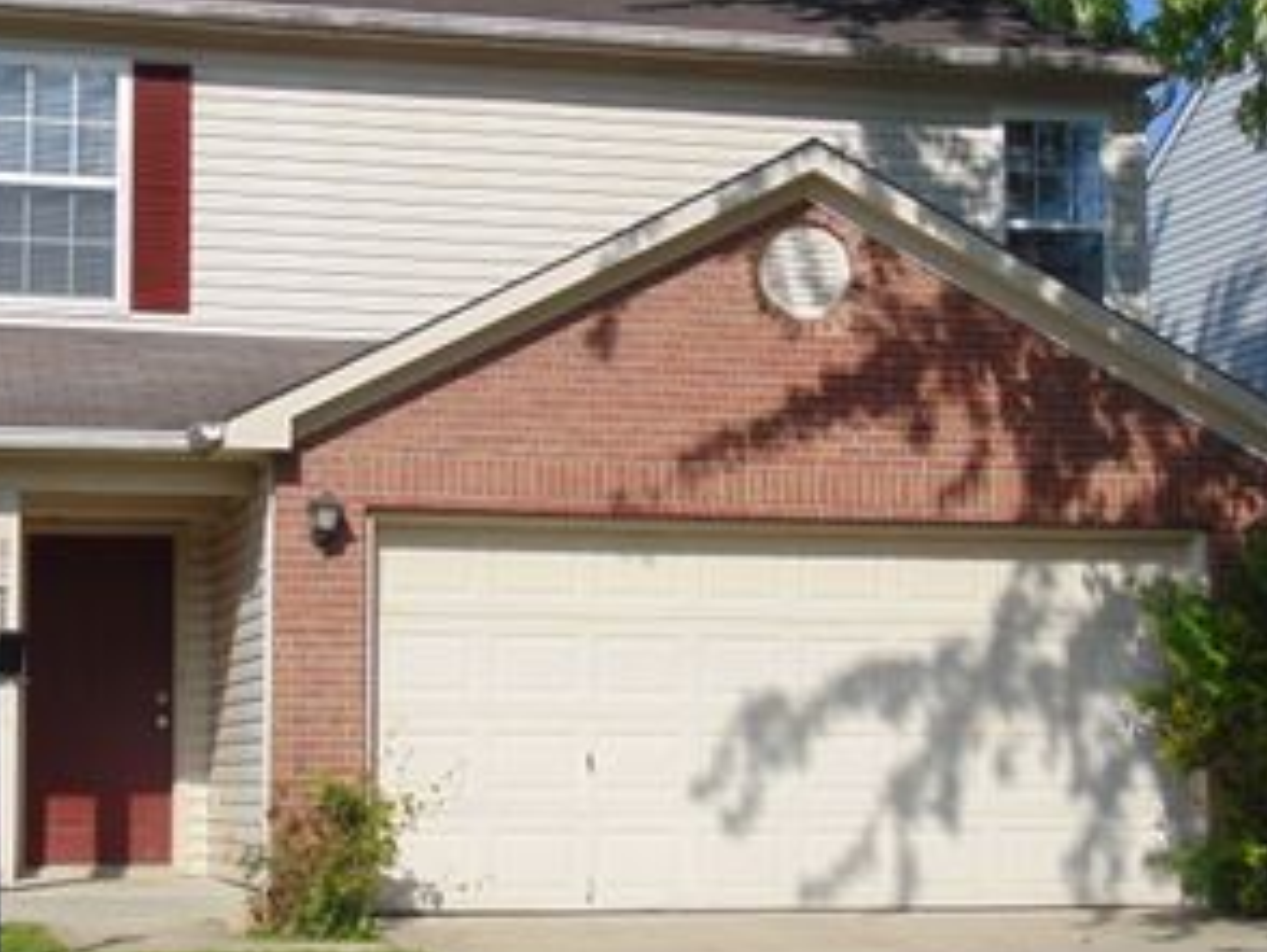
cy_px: 510
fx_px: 3114
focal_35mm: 85
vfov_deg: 17.4
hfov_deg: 23.0
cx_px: 595
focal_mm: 9
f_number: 9
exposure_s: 1/250
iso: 80
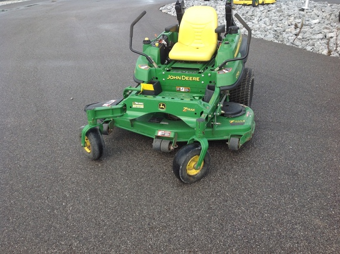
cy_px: 127
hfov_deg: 52.7
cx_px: 170
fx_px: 343
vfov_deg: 40.6
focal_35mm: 35
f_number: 2.4
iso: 50
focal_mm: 4.28
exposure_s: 1/643
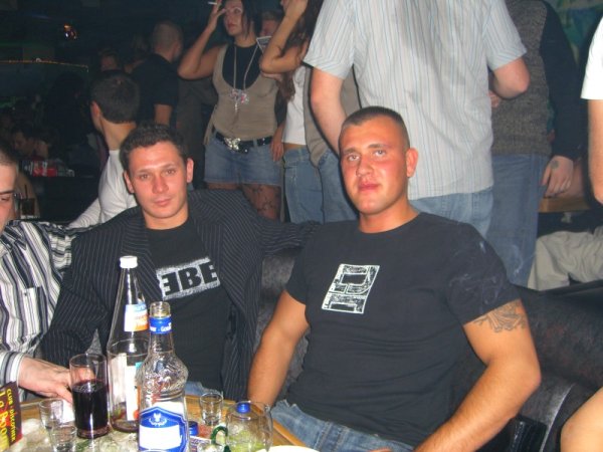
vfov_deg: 37.7
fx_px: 662
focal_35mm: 38
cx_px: 302
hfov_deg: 49.0
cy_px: 226
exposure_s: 1/60
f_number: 2.8
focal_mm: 7.9
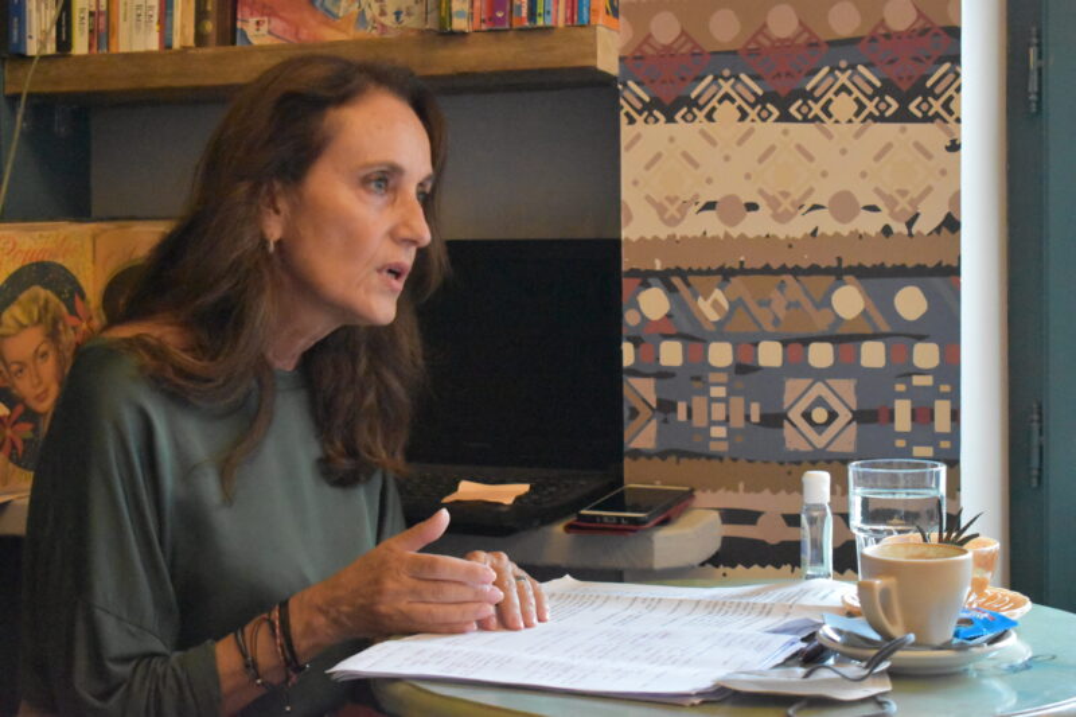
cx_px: 538
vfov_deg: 18.9
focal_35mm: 72
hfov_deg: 28.1
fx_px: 2151
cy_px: 358
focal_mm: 48
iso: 12800
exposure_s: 1/50
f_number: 5.3
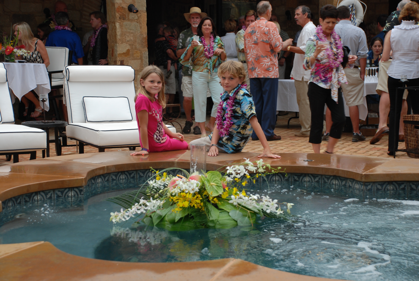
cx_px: 210
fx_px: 839
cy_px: 140
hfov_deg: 28.0
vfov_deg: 19.0
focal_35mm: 72
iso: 200
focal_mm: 48
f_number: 4.8
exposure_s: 1/100
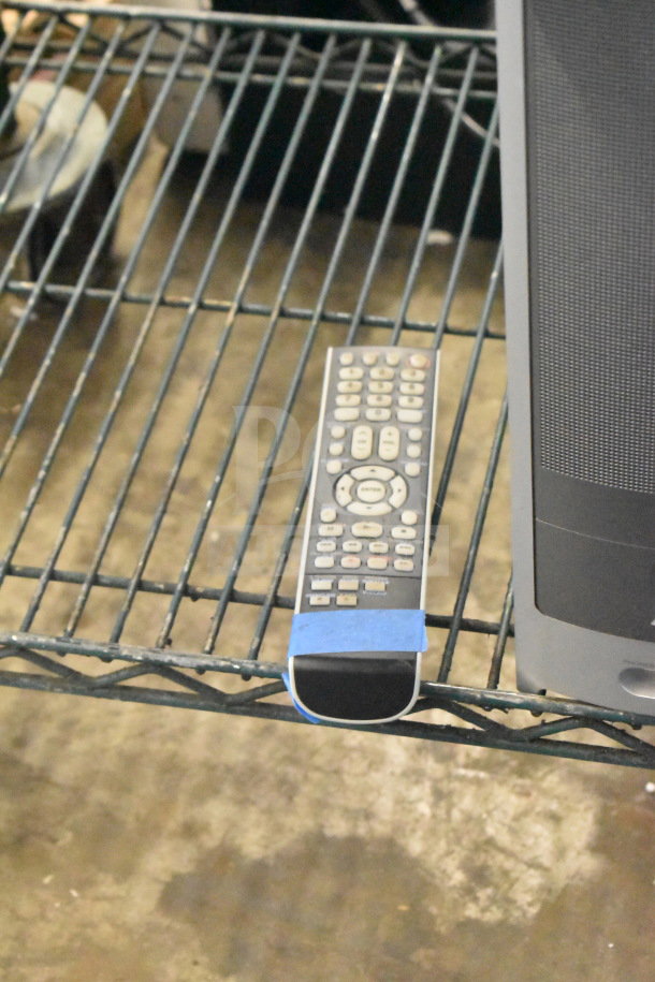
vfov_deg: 24.6
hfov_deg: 16.6
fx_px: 2251
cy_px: 491
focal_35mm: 82
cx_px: 328
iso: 22800
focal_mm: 55
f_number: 5.6
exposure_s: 1/100
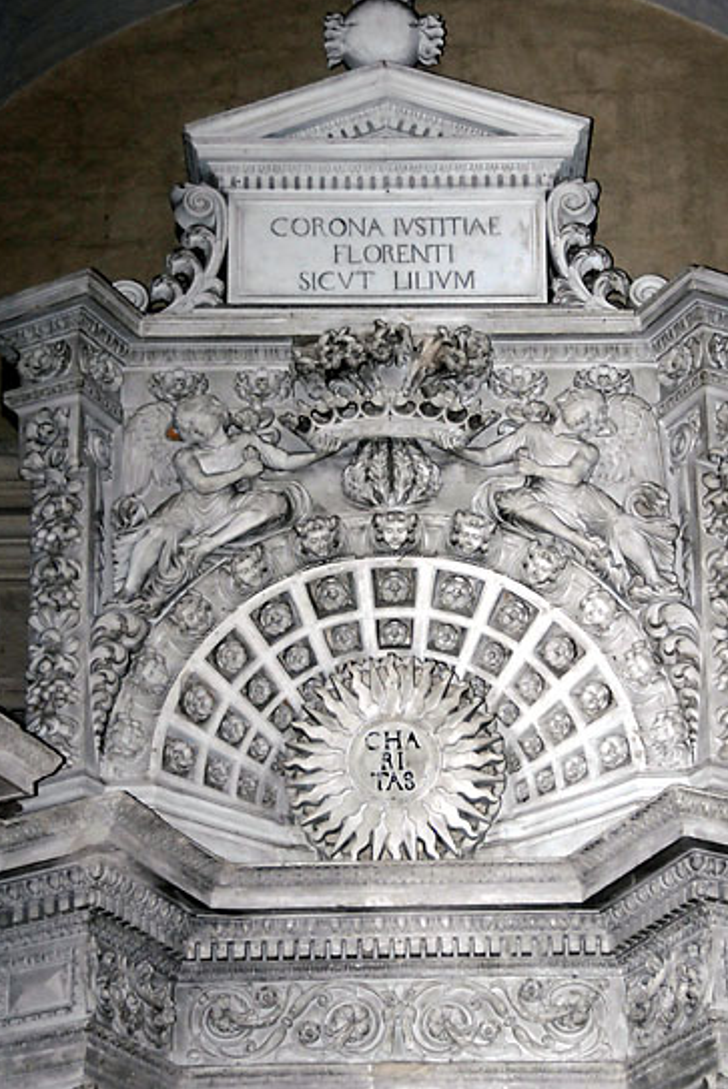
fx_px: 2906
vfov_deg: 21.2
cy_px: 525
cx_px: 390
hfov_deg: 14.3
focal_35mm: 96
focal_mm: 56
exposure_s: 1/60
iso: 400
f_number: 4.8
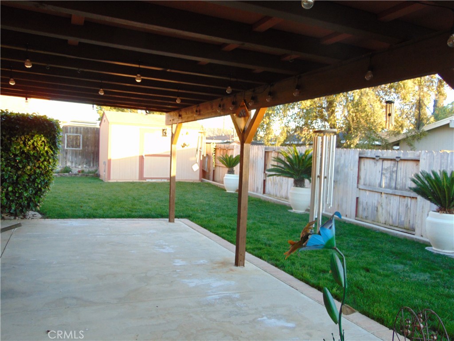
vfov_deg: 46.8
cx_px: 227
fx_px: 393
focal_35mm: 30
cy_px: 170
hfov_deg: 60.0
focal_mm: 5.4
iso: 80
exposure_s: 1/40
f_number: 3.1
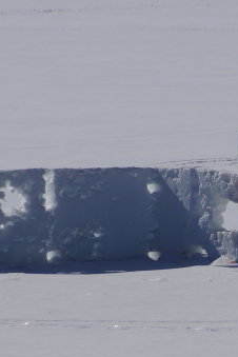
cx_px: 257
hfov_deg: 1.4
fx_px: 10084
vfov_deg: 2.0
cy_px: 216
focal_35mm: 1017
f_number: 9
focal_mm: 230
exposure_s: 1/500
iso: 100
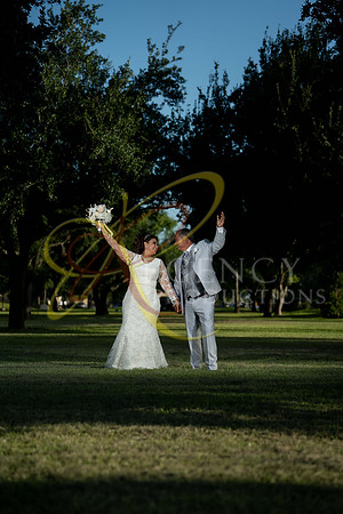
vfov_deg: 24.2
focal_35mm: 84
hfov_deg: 16.3
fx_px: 1200
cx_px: 172
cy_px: 257
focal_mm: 84
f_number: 2.8
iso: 320
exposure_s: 1/5000
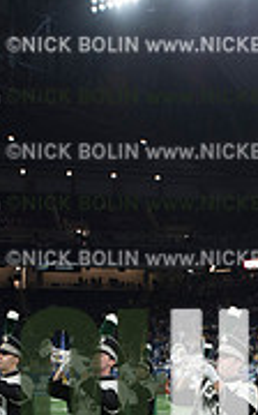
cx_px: 182
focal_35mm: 79
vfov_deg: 24.9
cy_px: 418
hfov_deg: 16.4
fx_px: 892
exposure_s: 1/1250
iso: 1250
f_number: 2.8
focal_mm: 24
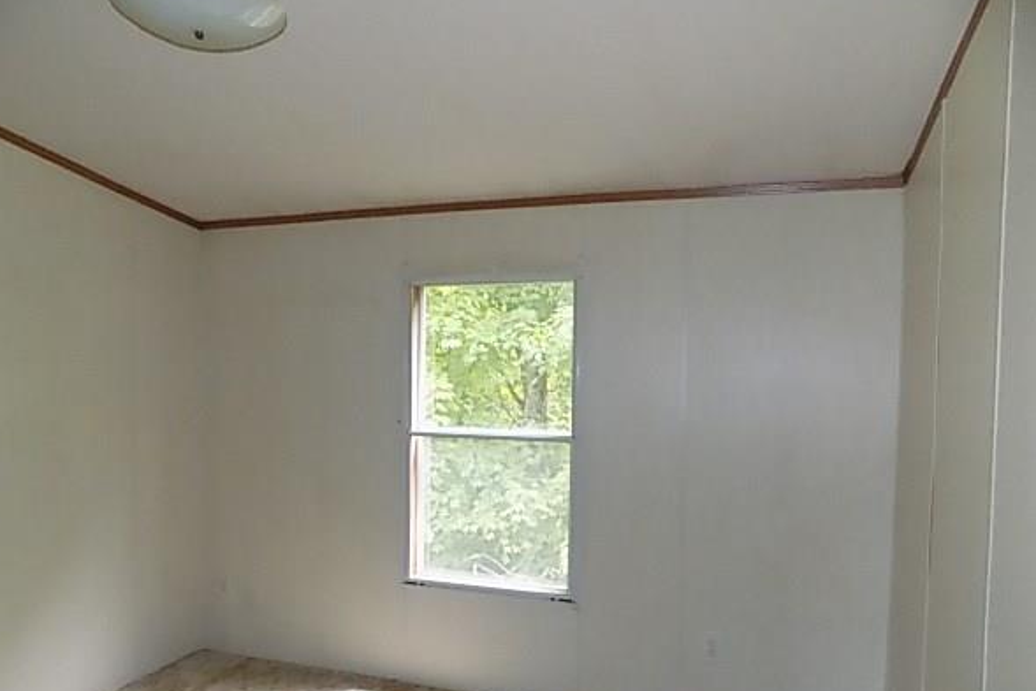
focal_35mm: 26
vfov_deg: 49.3
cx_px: 507
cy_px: 406
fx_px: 748
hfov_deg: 69.4
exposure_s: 1/160
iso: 800
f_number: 3.1
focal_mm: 4
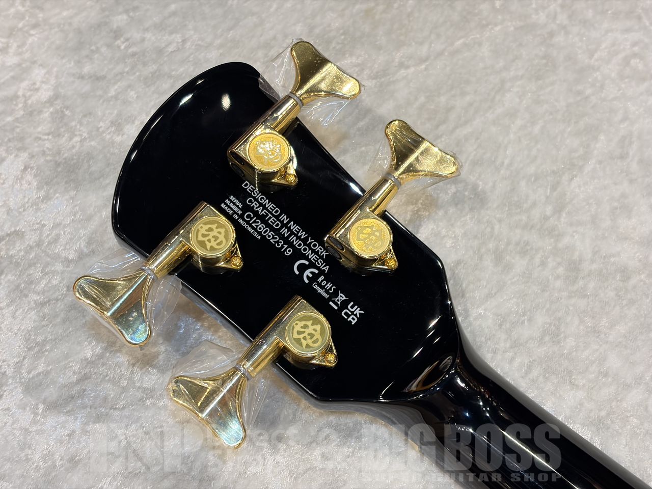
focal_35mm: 52
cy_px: 244
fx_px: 979
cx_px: 326
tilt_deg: -57.3
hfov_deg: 36.8
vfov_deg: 28.0
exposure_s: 1/40
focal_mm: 5.96
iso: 125
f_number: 1.6
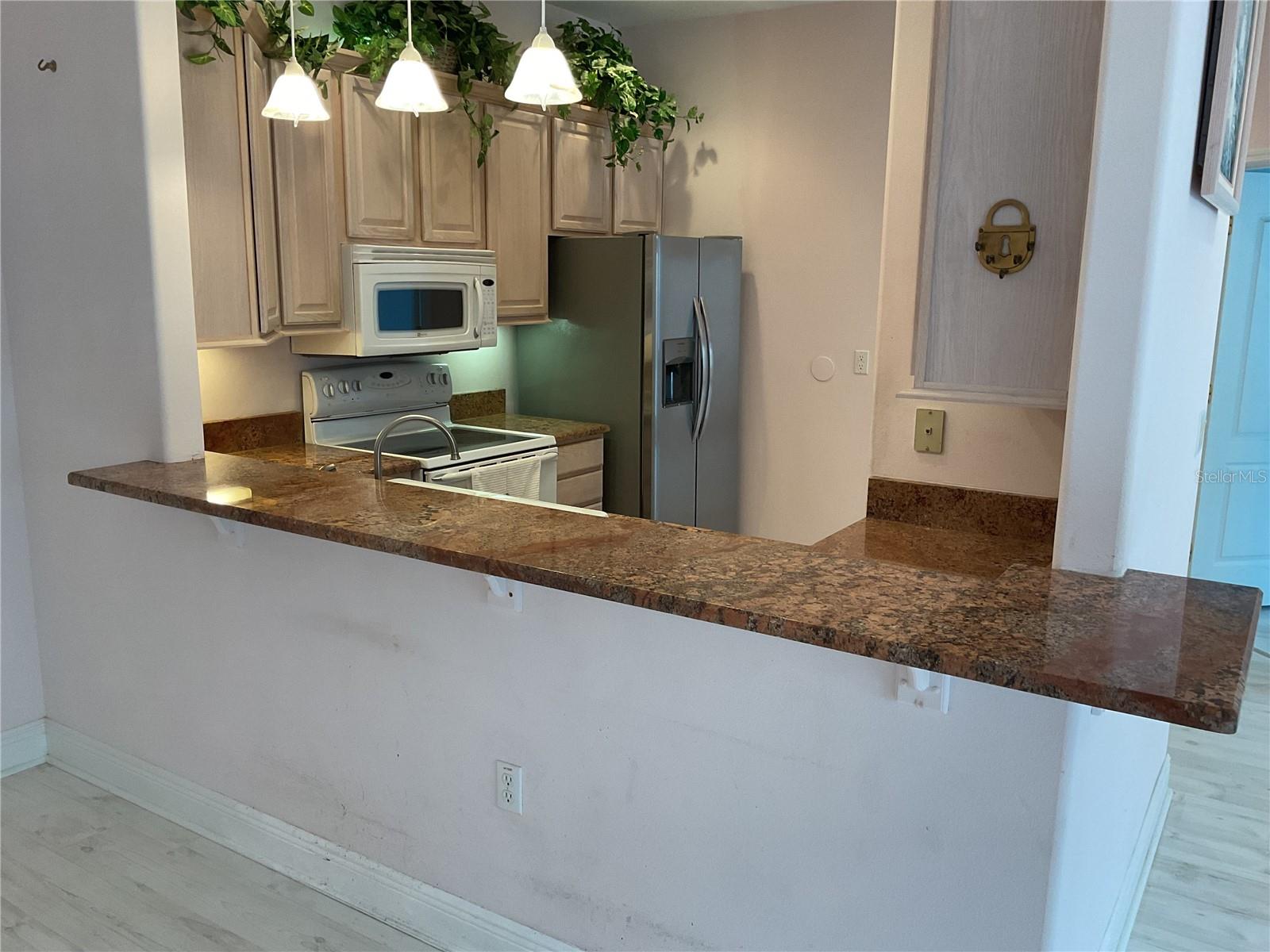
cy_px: 476
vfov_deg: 48.2
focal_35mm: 29
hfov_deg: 61.7
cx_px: 635
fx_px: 1064
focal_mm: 3
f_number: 1.8
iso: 80
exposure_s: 1/60
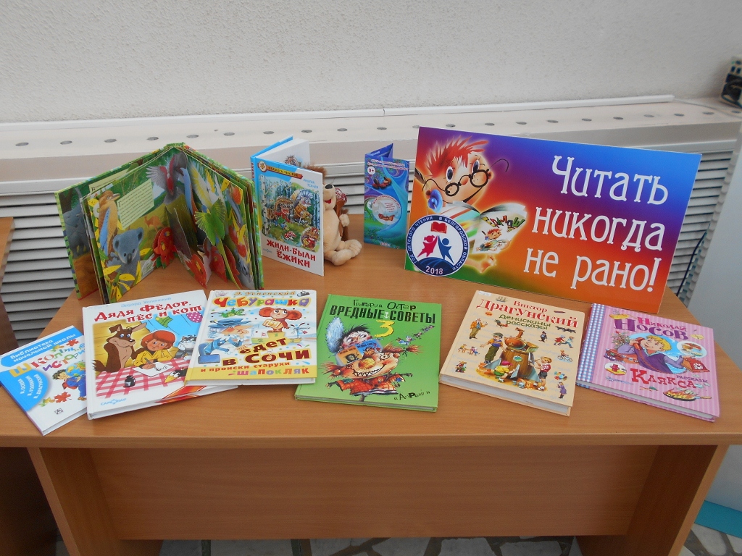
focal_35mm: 26
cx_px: 371
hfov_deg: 67.3
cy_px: 278
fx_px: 557
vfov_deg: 53.1
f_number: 3.2
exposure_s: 1/80
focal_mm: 4.6
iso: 80
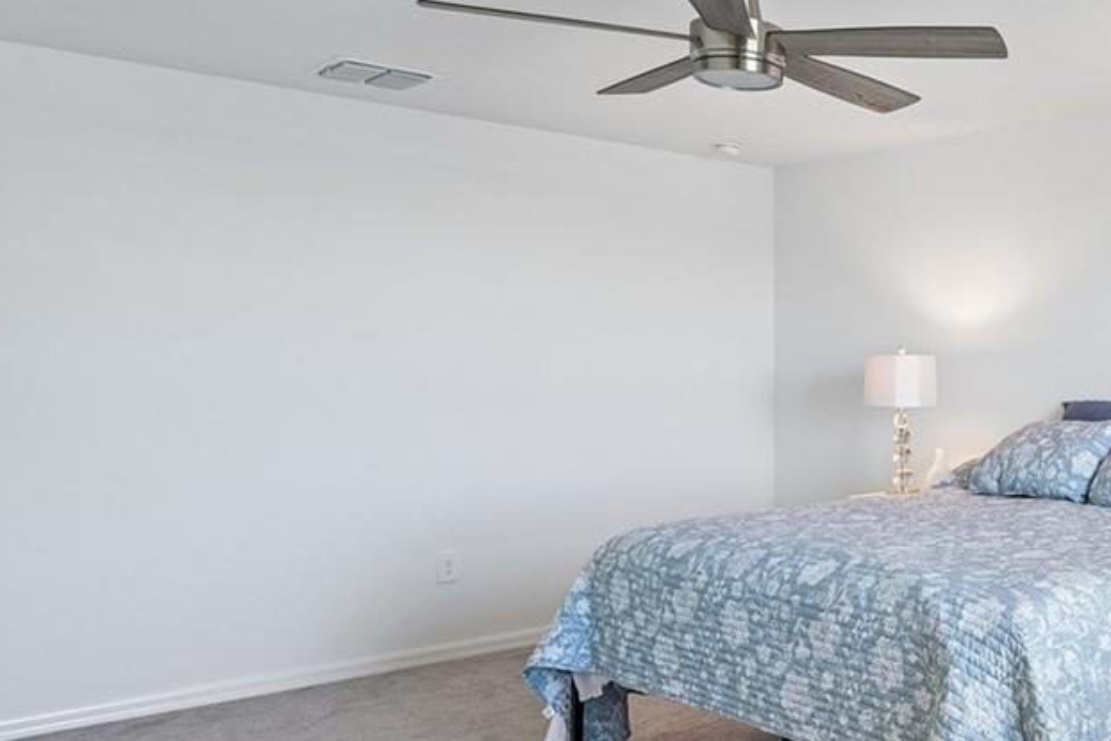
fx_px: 1111
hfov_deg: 44.0
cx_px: 1150
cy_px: 371
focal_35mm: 36
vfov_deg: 36.9
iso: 400
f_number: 8
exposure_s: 1/25
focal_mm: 14
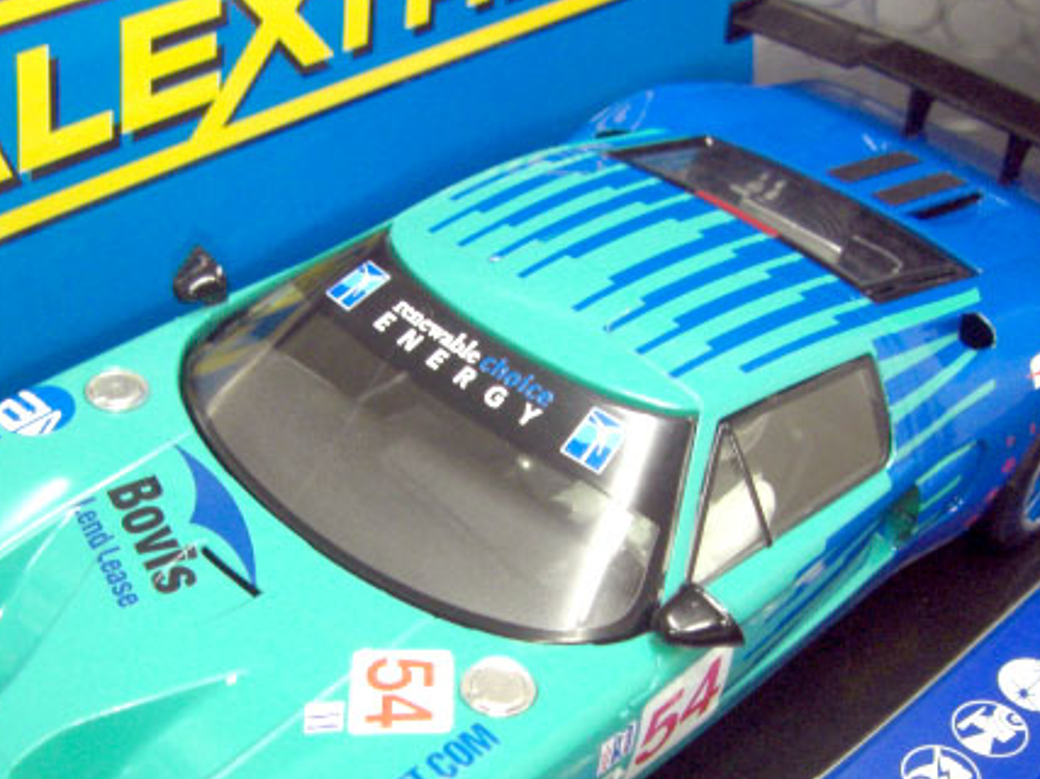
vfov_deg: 25.4
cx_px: 470
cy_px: 550
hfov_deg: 33.8
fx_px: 1712
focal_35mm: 57
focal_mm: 6.3
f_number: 3.4
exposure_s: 1/25
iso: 200
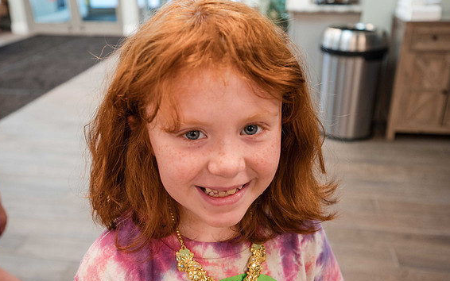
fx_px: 405
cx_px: 219
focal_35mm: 33
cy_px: 131
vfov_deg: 38.3
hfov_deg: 58.1
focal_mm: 29.5
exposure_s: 1/125
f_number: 4
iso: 1600
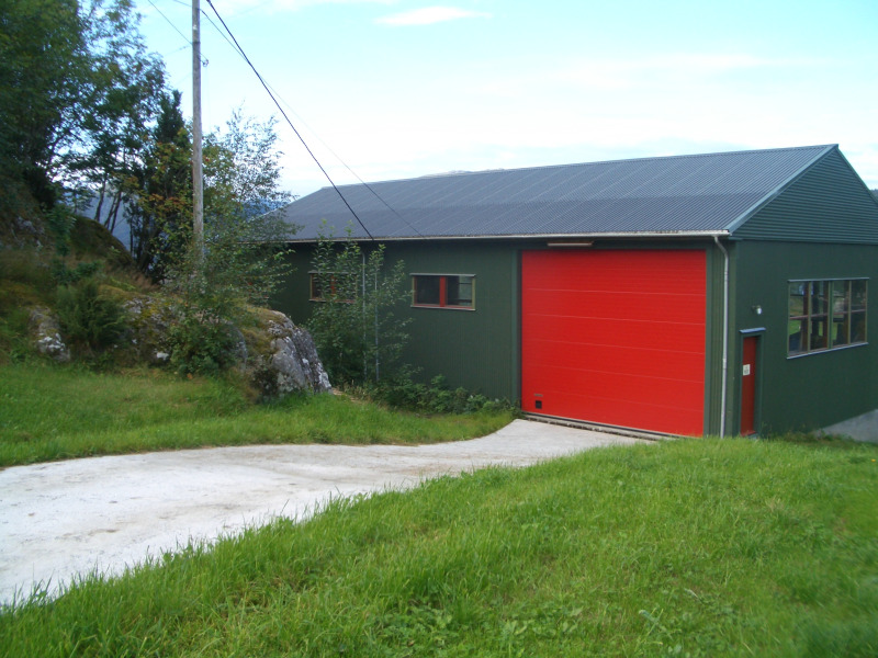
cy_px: 329
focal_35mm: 35
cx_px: 439
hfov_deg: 52.6
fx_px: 888
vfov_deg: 40.7
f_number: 4.3
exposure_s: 1/100
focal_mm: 5.8
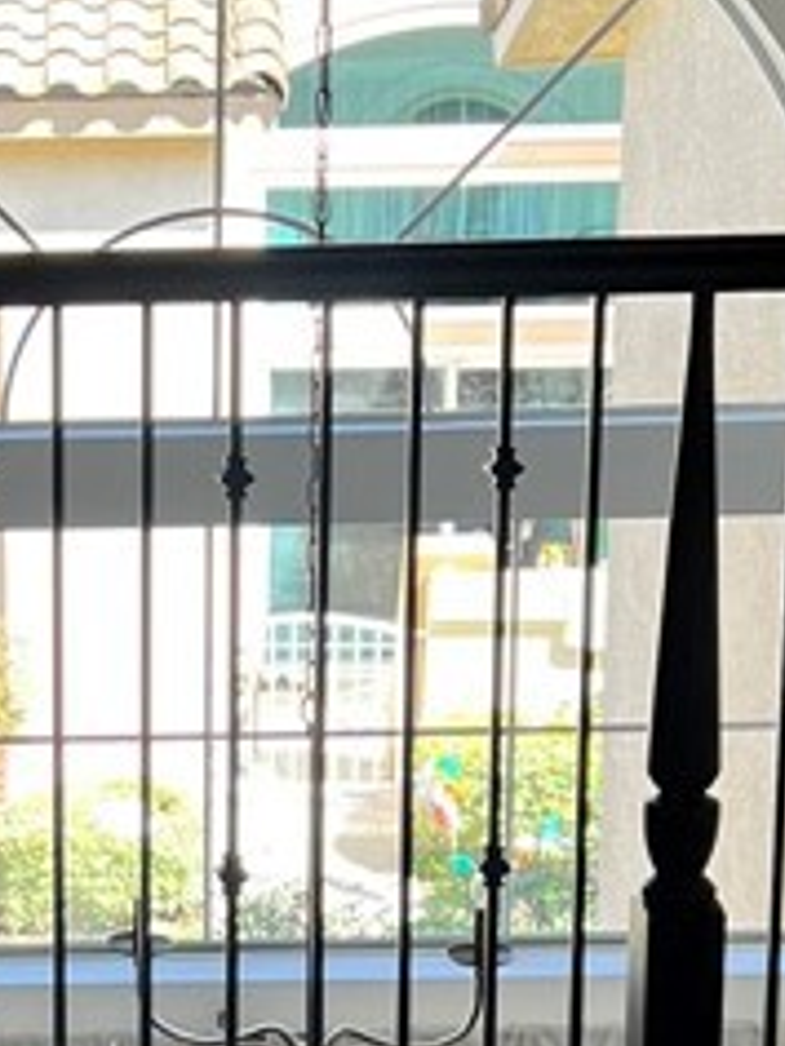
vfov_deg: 17.3
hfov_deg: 12.8
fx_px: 3417
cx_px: -98
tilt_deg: -10.8
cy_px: 767
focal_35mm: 113
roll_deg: -0.1
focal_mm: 5.7
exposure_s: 1/216
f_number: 1.5
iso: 40
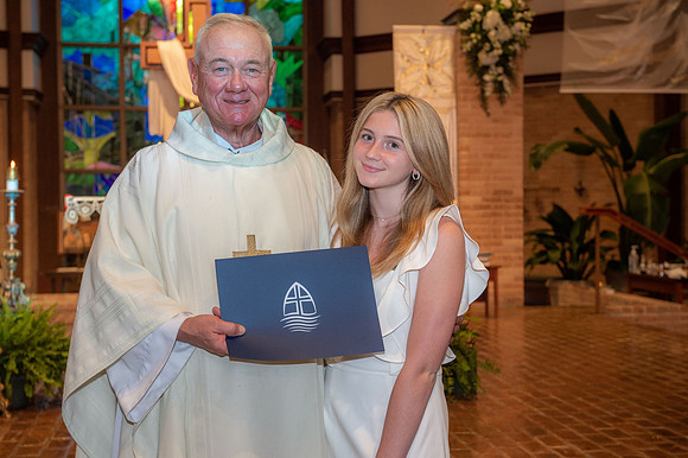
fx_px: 1146
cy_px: 229
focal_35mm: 60
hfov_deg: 33.4
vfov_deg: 22.6
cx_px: 344
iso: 1600
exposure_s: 1/125
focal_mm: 60
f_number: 5.6
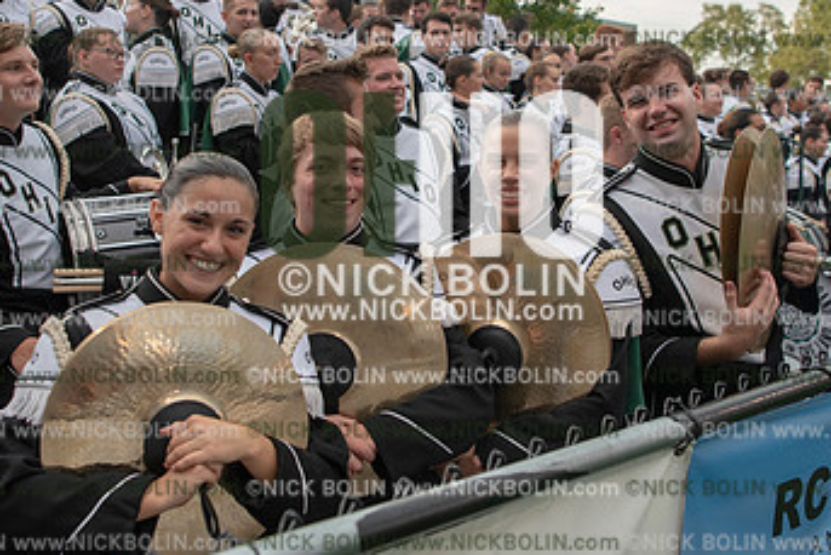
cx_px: 431
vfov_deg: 30.4
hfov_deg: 44.5
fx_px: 1016
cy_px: 207
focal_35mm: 44
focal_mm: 26
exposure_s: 1/1000
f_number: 3.2
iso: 800
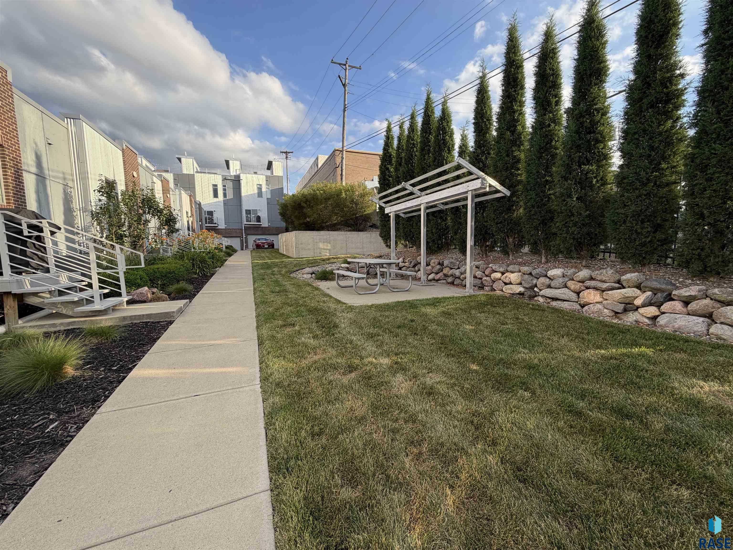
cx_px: 366
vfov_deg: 85.7
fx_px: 296
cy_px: 275
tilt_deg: -5.0
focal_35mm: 14
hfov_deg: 102.1
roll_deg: +1.3
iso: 40
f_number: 2.2
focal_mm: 2.22
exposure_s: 1/502
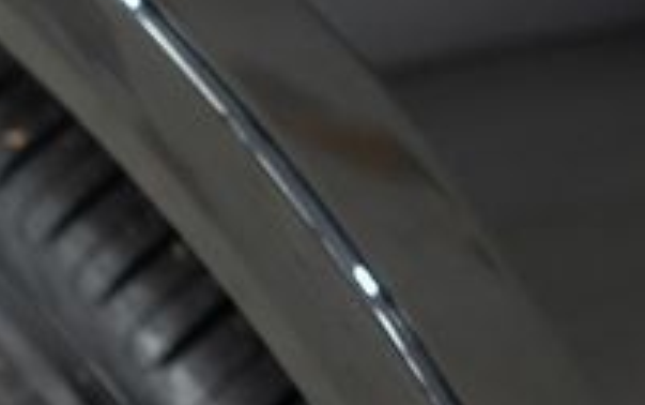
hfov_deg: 14.3
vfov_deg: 9.4
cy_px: -191
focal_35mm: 136
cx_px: 988
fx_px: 2393
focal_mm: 28
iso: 500
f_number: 3.2
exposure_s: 1/40
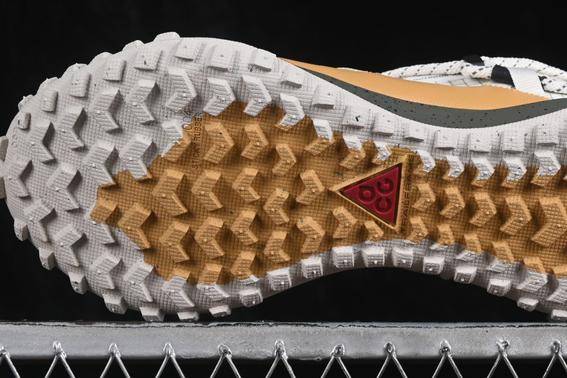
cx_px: 365
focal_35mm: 132
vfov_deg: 10.4
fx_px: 2079
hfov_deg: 15.5
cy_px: 114
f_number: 8
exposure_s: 1/80
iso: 160
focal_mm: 50
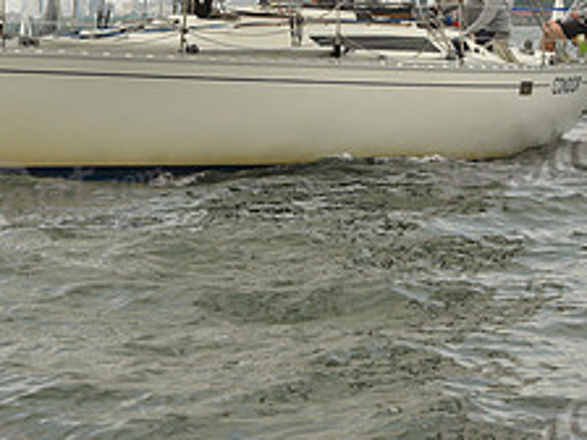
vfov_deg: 8.5
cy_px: 41
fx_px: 2951
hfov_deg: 11.4
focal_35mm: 174
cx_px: 301
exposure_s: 1/640
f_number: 9
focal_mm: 70
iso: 250
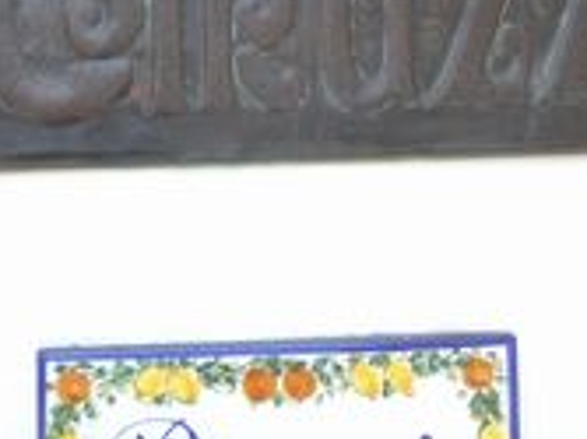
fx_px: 1339
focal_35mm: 79
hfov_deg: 24.7
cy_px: -63
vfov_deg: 17.9
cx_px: 214
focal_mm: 5.9
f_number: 4
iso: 100
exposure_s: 1/320
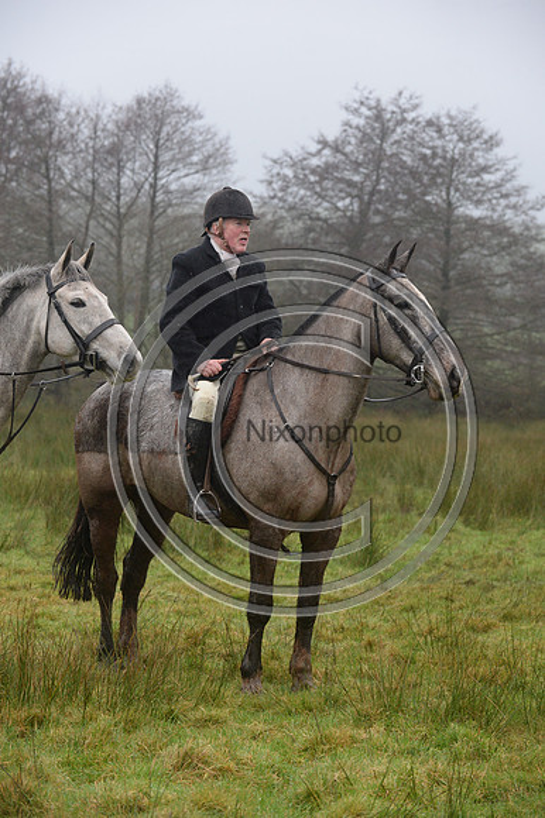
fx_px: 2637
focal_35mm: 116
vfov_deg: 17.7
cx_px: 272
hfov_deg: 11.8
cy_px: 409
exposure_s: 1/800
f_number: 5.6
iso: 1600
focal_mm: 116
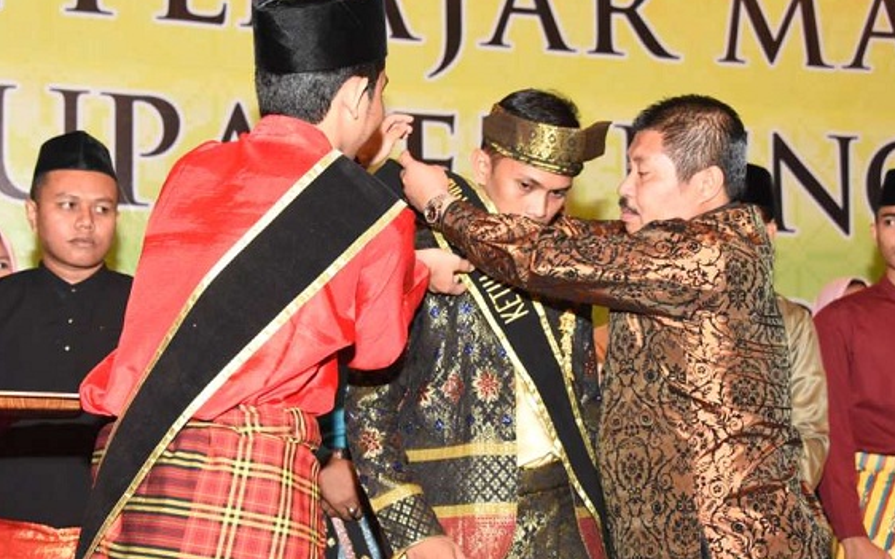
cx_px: 424
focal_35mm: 61
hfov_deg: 33.5
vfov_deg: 21.3
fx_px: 1488
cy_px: 324
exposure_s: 1/200
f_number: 5.6
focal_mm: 48
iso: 2500
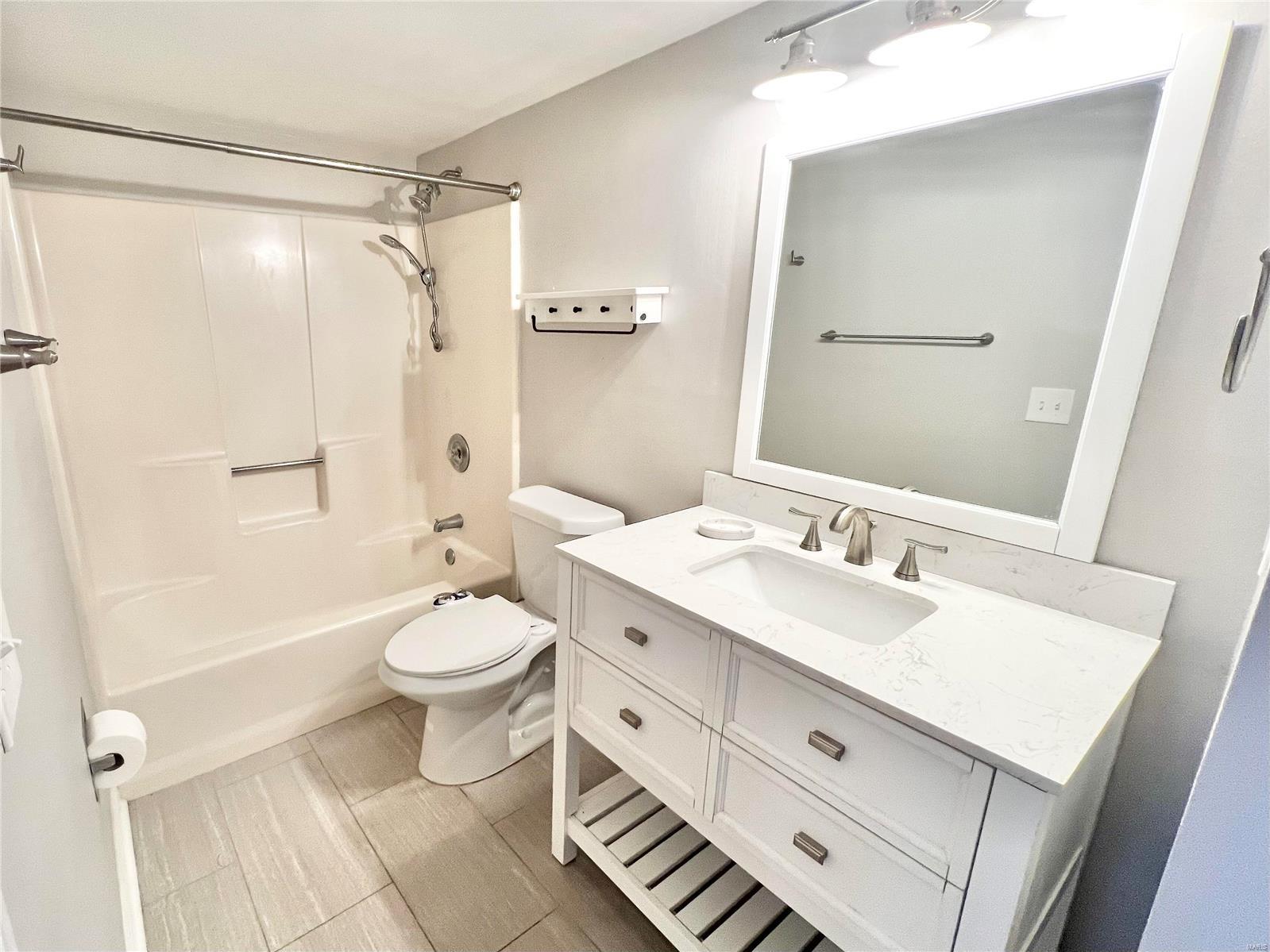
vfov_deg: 89.9
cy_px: 476
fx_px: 477
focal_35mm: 13
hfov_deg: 106.2
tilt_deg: -14.2
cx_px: 635
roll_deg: -0.2
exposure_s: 1/60
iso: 160
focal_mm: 1.57
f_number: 1.8
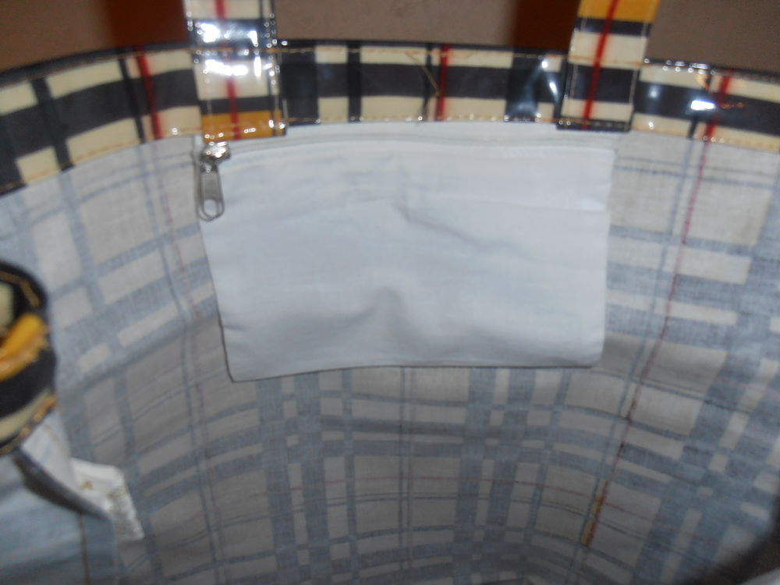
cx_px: 390
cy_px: 292
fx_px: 541
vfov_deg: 56.8
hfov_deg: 71.6
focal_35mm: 24
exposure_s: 1/30
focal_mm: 4.2
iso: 125
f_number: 3
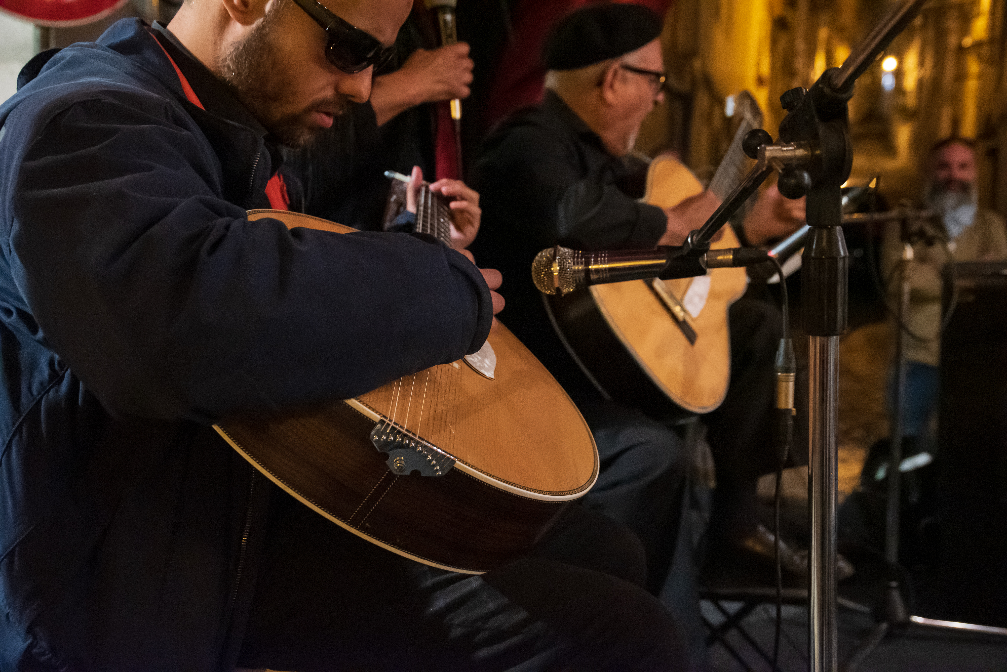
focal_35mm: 38
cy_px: 336
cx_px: 504
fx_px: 1063
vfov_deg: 35.1
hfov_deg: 50.7
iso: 12800
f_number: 4.5
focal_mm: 38
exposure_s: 1/60
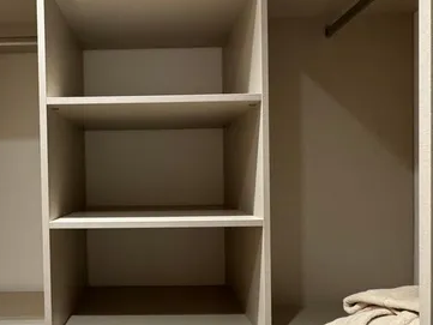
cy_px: 187
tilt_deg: -1.0
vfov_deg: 45.3
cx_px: 145
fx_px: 388
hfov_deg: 57.1
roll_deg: +1.7
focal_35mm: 31
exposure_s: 1/60
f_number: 2.2
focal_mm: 2.22
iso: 800
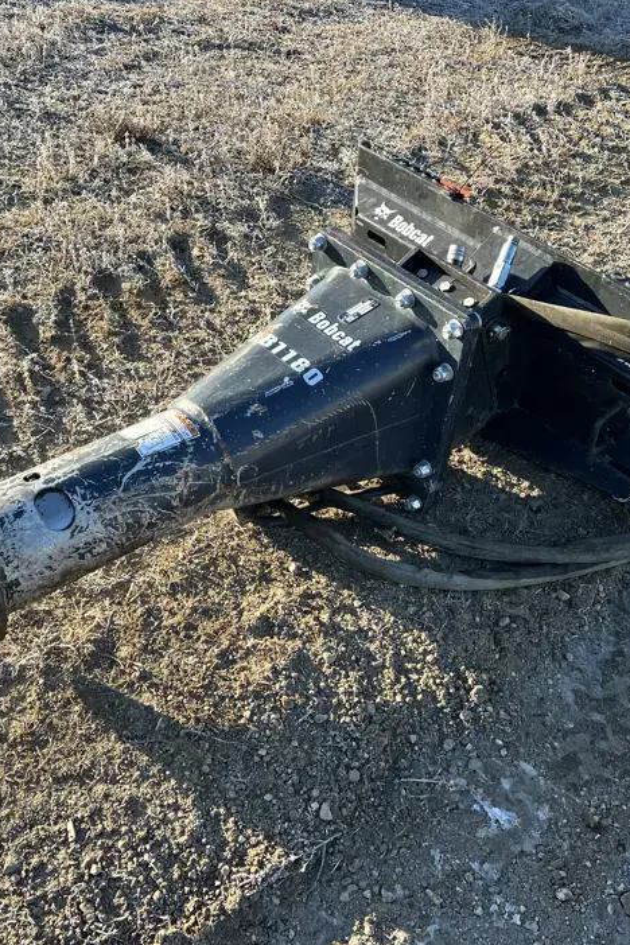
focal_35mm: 37
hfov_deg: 35.8
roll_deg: -2.1
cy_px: 472
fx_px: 971
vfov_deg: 51.9
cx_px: 252
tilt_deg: -39.9
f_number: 1.5
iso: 50
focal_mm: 5.7
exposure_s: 1/827
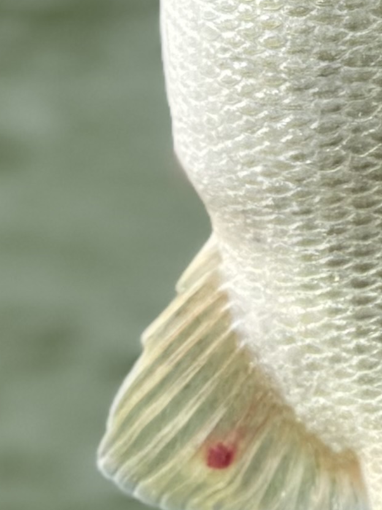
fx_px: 2428
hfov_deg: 8.6
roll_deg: +0.9
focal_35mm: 165
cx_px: 697
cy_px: -239
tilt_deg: -8.5
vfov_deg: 11.5
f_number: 1.78
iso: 80
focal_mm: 6.76
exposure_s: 1/4975
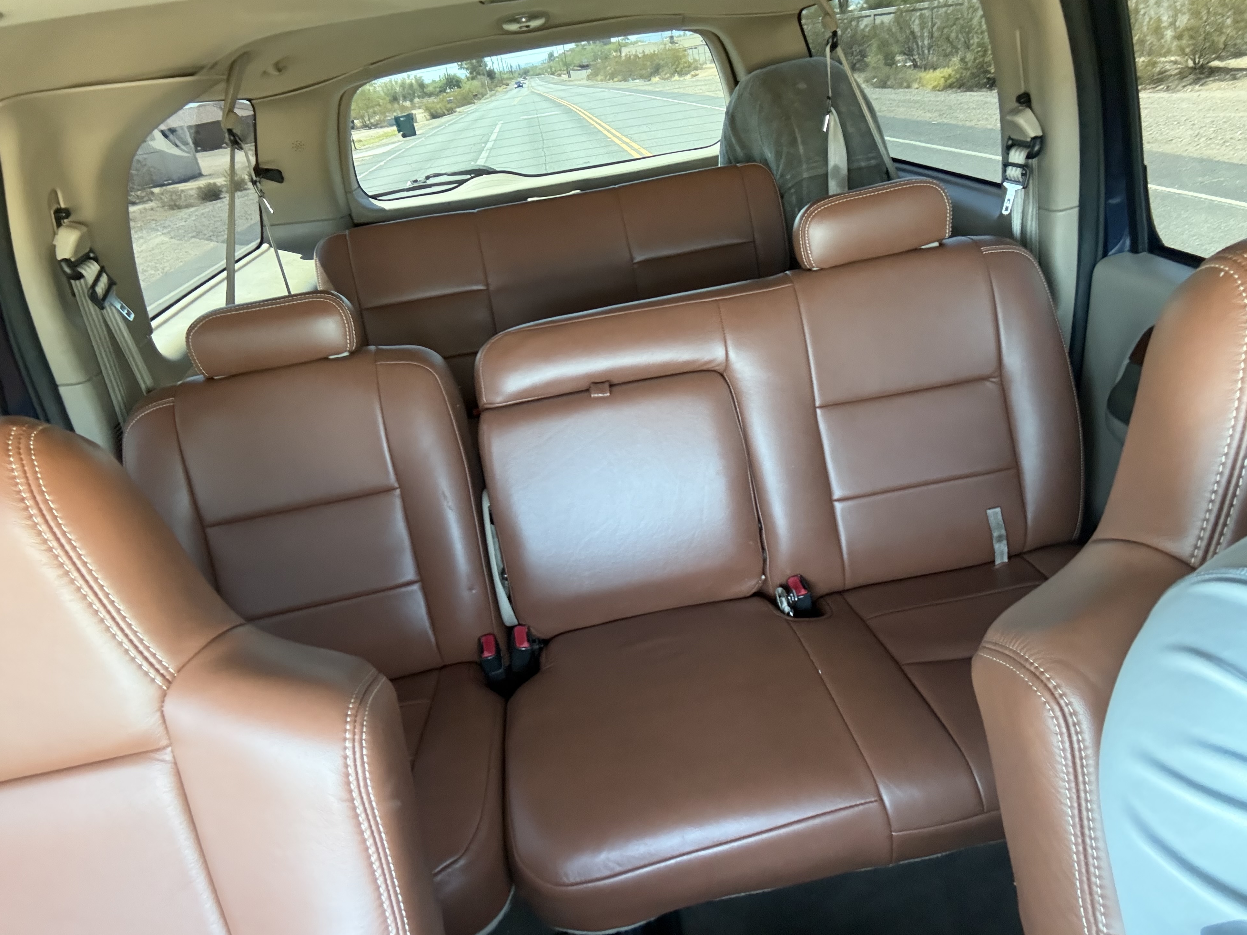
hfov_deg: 71.6
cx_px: 637
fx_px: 865
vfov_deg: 56.8
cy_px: 461
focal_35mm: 24
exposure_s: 1/43
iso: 320
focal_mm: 2.69
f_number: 1.9
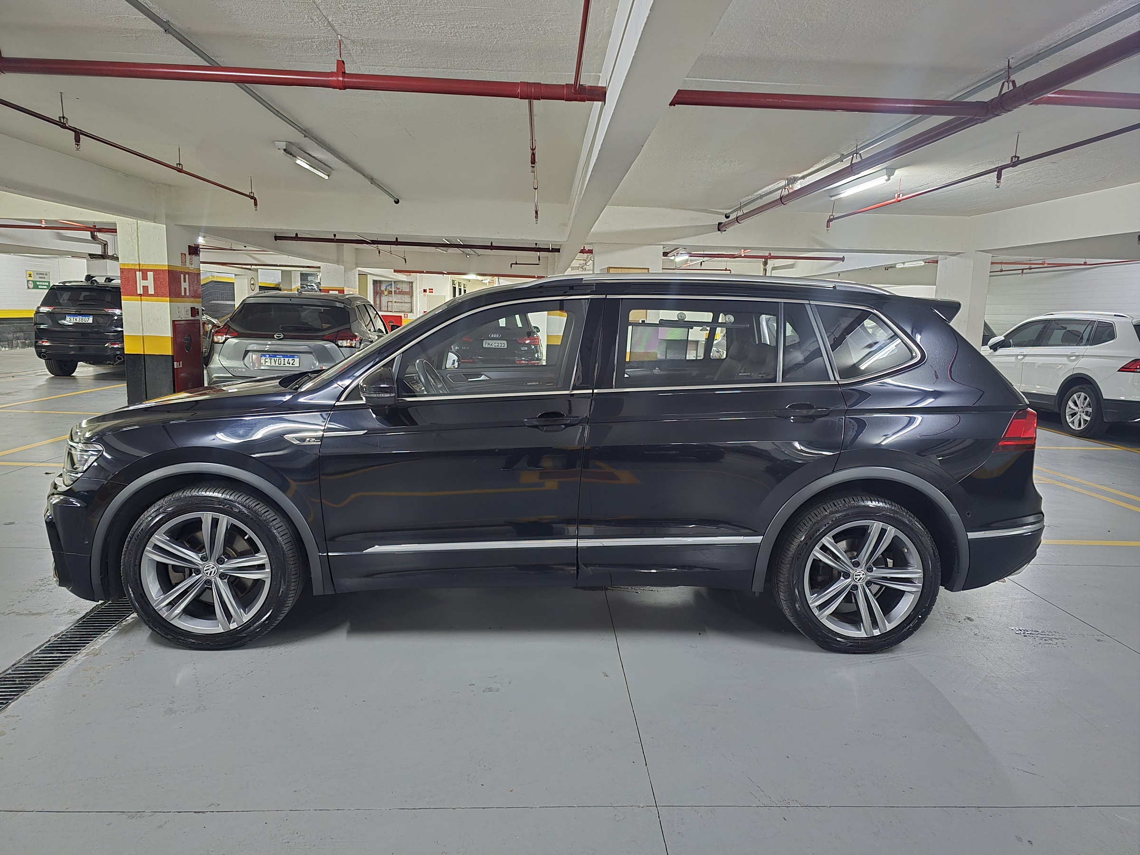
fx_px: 757
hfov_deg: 73.9
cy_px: 428
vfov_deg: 58.9
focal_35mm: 23
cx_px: 570
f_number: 1.7
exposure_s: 1/30
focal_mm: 6.3
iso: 2500
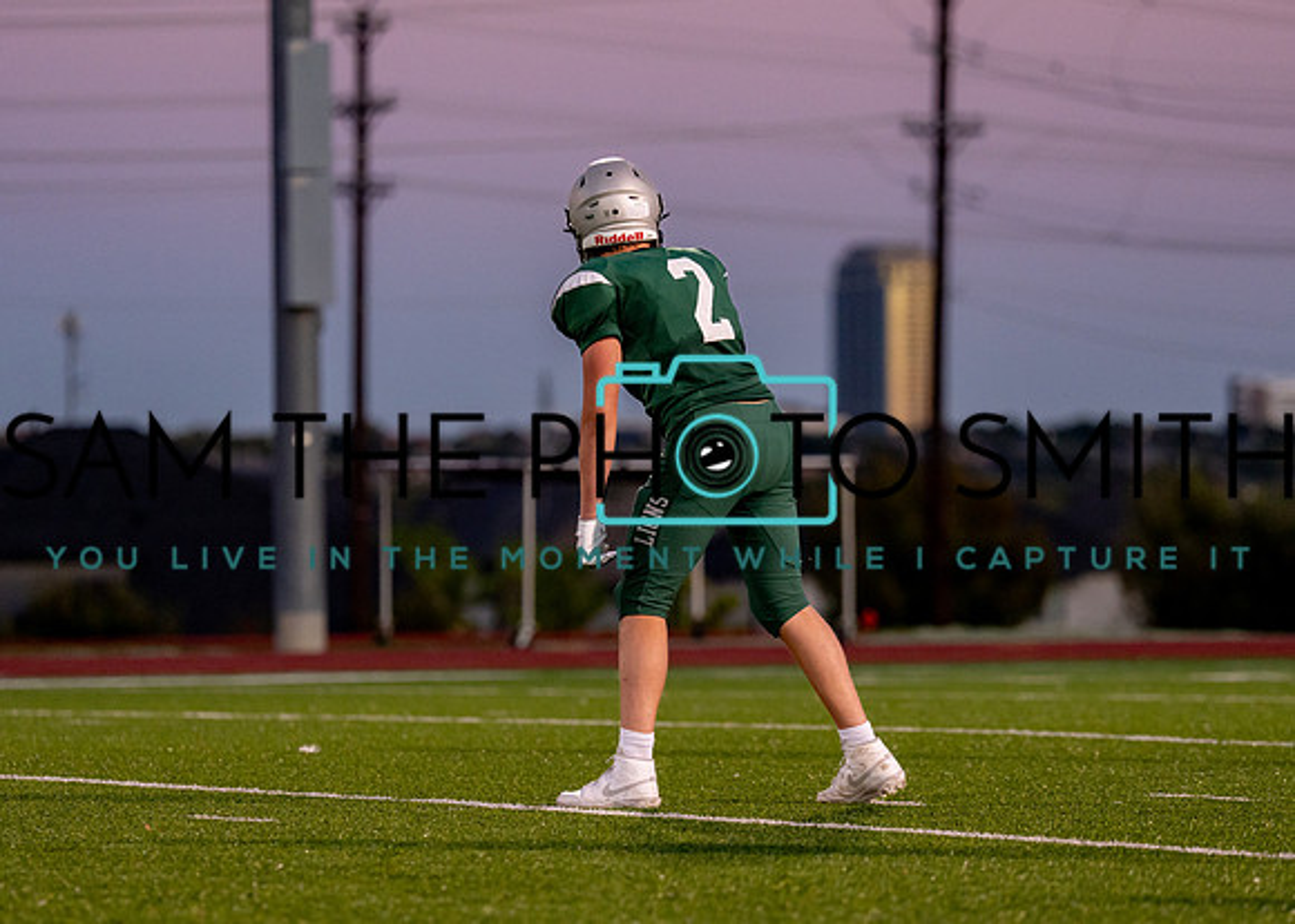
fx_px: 9097
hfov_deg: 8.1
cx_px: 681
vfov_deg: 5.8
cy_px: 517
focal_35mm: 247
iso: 1000
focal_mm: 158
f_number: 2.8
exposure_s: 1/1000
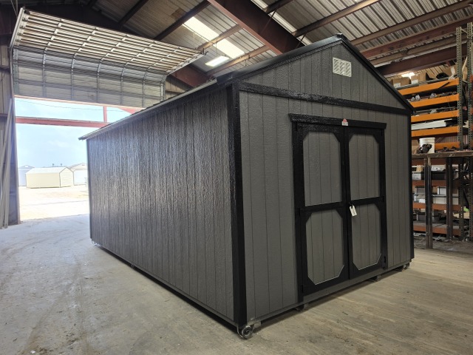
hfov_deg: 73.9
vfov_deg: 58.9
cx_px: 236
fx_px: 314
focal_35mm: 23
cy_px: 178
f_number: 1.4
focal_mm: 6.5
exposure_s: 1/180
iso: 20
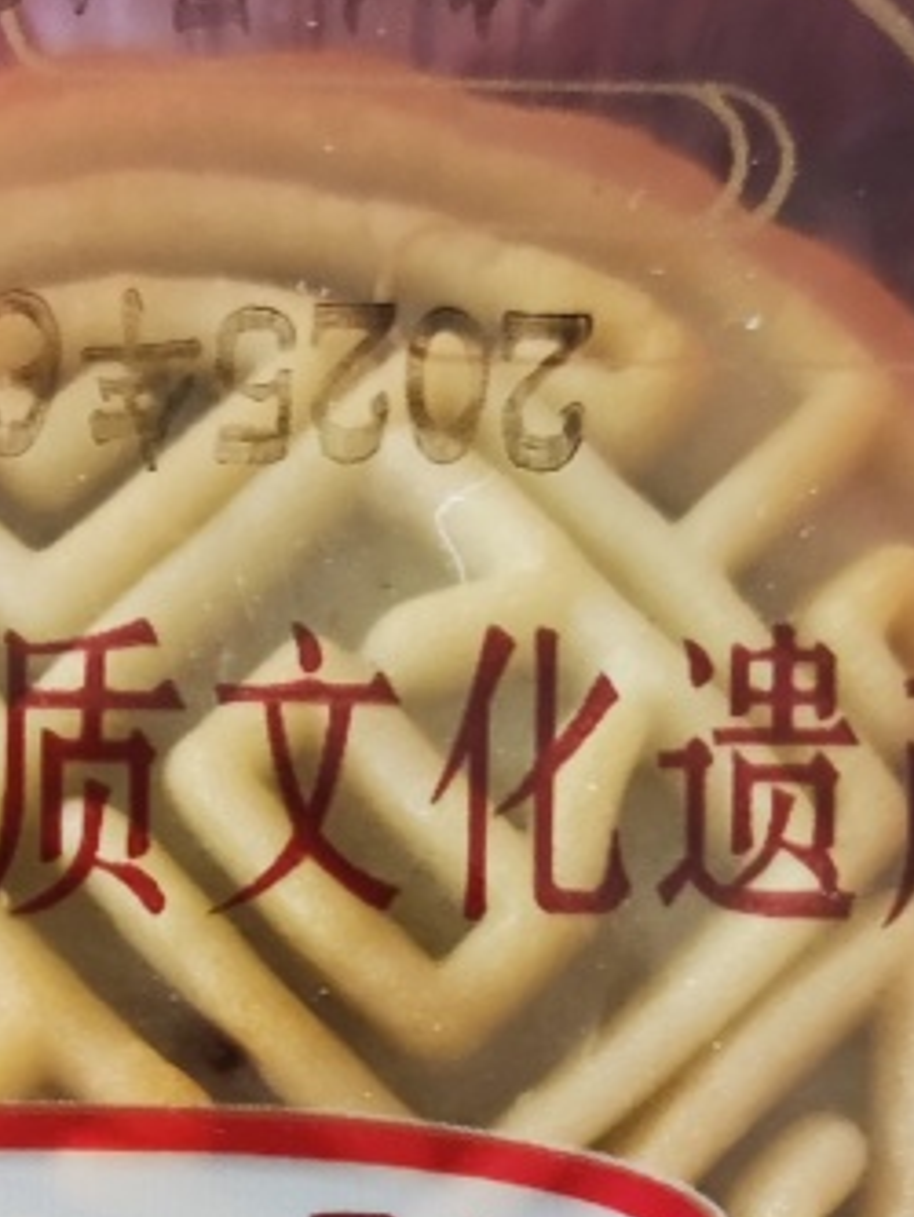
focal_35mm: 80
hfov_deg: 18.3
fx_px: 2815
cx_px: 230
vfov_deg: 23.6
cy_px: 1138
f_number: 1.79
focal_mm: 4.71
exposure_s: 1/50
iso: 666
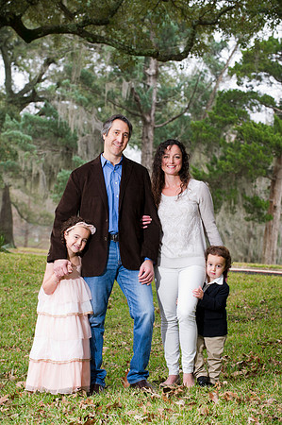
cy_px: 212
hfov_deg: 12.4
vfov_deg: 18.6
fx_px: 1295
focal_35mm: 110
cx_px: 141
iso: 640
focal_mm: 110
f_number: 5.6
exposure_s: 1/125
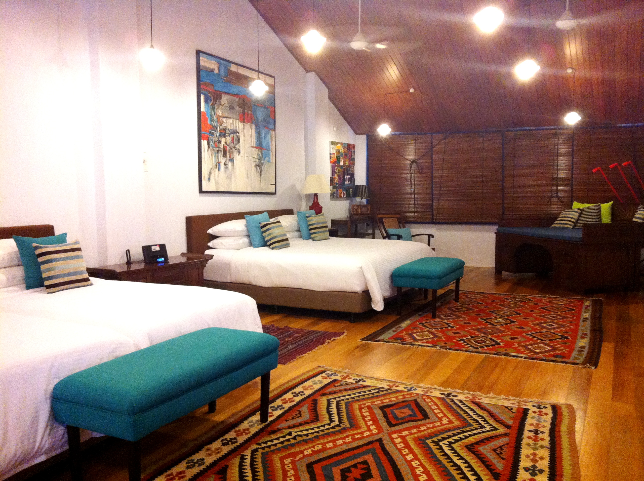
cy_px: 240
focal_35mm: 35
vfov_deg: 40.6
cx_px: 322
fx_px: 650
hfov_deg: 52.7
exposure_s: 1/15
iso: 400
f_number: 2.8
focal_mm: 3.85
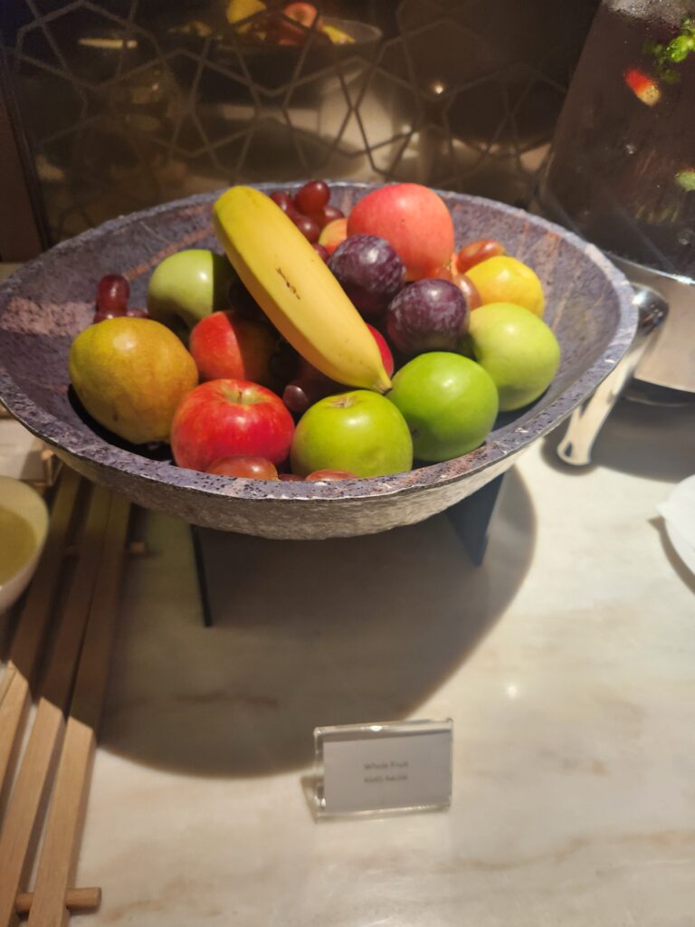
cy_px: 464
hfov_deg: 58.9
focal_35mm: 23
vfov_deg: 73.9
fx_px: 616
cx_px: 348
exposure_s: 1/100
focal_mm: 5.4
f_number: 1.8
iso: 160
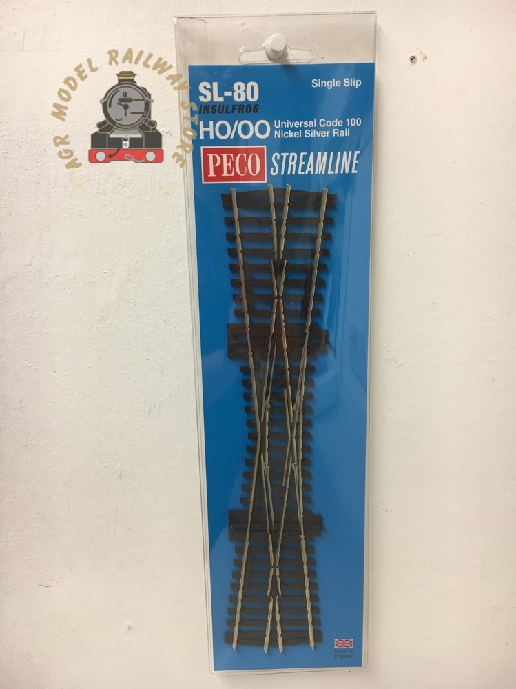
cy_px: 344
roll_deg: +0.2
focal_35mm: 29
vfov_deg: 61.7
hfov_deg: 48.2
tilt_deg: -12.6
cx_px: 258
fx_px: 577
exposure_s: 1/33
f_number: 2.2
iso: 64
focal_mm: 4.15
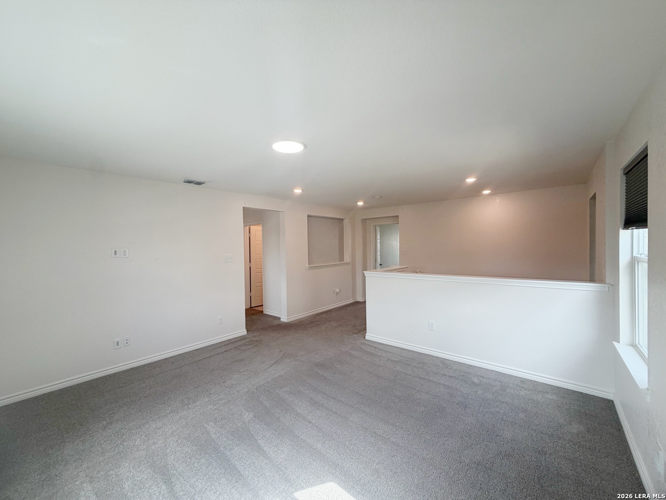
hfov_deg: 102.1
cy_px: 250
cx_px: 333
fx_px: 269
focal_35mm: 14
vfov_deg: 85.7
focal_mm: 2.22
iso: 80
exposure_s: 1/120
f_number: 2.2
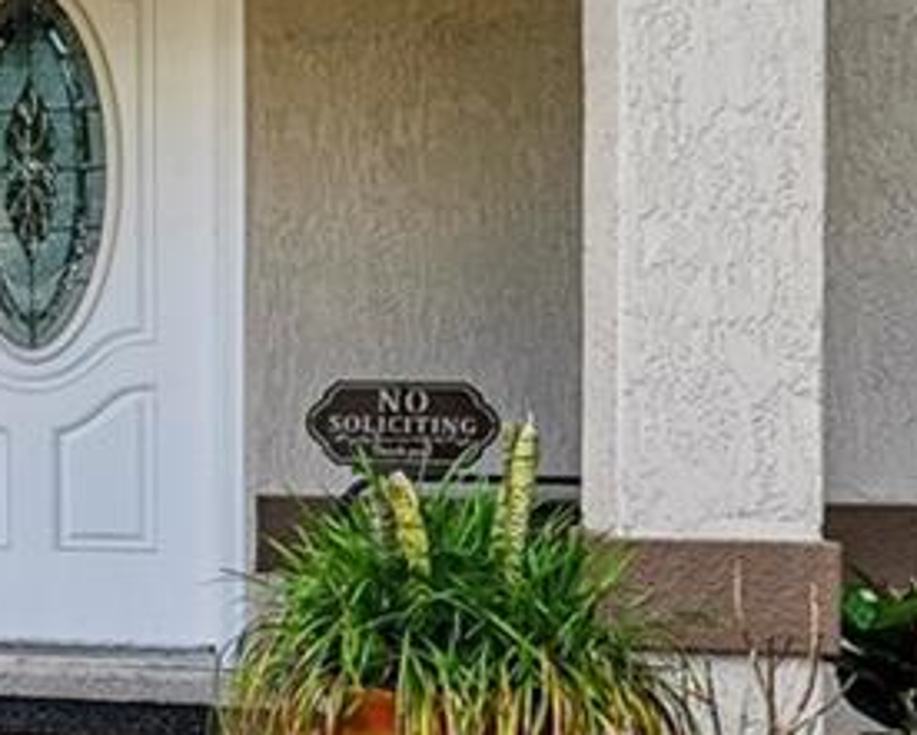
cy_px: 439
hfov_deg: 15.6
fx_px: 2362
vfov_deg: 17.7
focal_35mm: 87
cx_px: -1083
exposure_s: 1/60
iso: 50
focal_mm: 16
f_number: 8
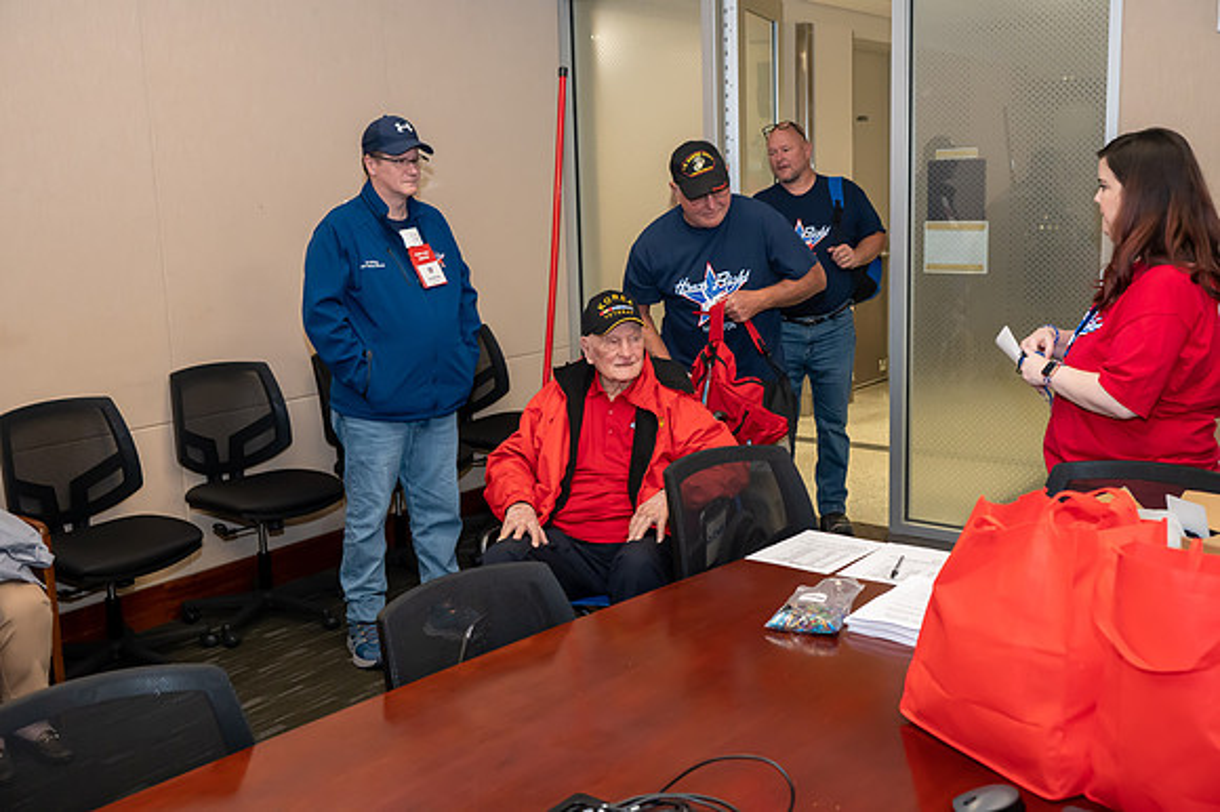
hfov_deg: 53.2
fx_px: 1219
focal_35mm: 36
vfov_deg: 36.8
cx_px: 610
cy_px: 406
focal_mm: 36
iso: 7200
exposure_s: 1/160
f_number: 5
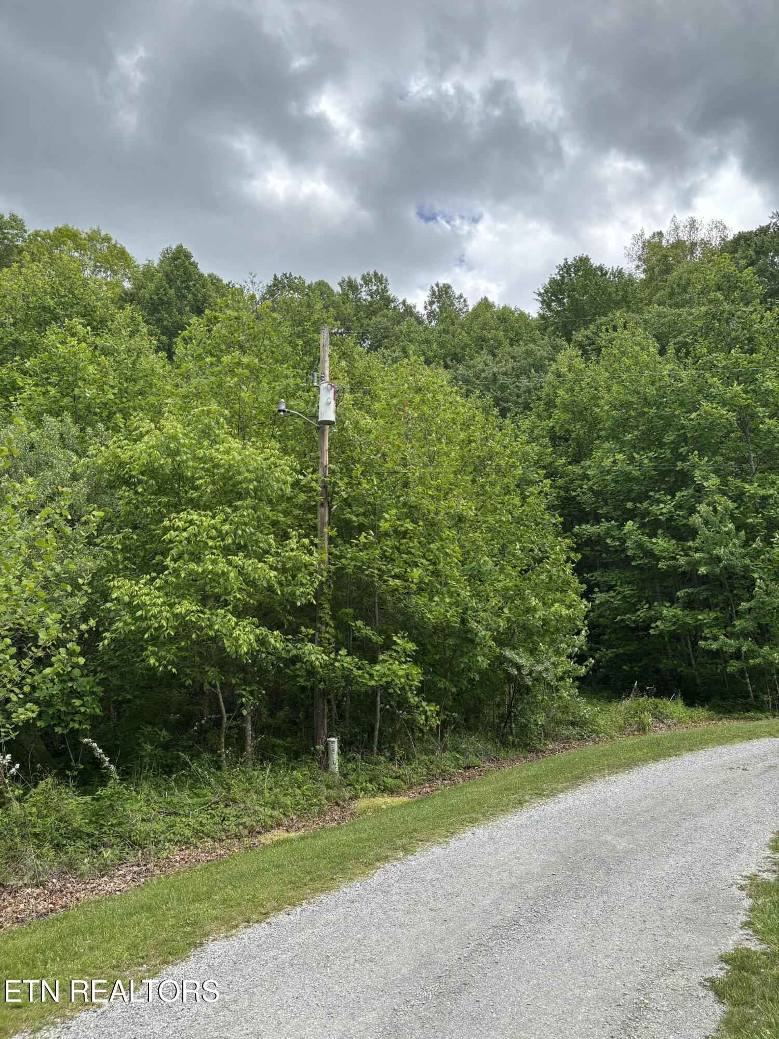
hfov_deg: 53.1
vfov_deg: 67.3
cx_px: 390
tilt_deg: +13.8
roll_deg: +3.2
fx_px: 780
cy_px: 520
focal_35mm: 26
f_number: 1.6
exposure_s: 1/1812
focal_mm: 5.96
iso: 50
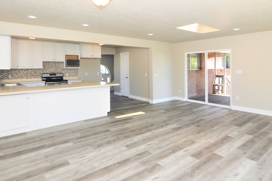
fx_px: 151
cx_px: 139
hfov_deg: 84.0
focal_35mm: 20
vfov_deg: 61.8
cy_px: 92
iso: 200
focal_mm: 12
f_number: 5
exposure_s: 1/100
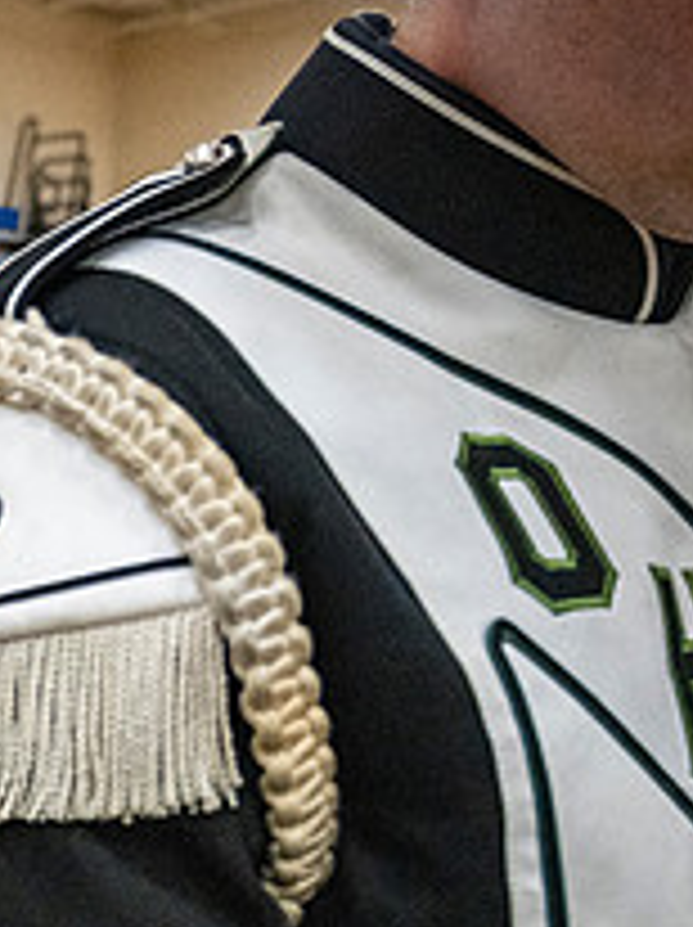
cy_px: 848
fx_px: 1739
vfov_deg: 28.6
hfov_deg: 19.1
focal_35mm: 65
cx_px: -410
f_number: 4
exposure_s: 1/800
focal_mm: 24
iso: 8000
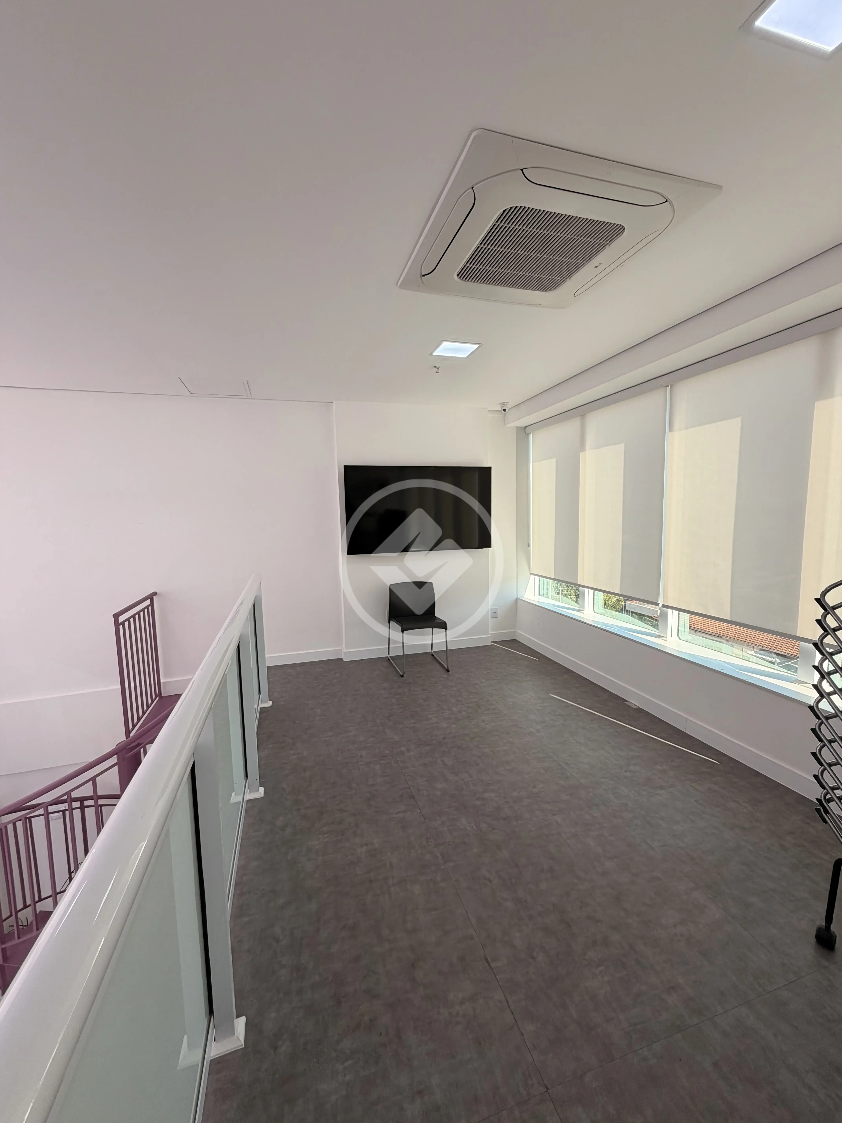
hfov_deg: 85.7
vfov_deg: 102.1
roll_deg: +1.0
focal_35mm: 14
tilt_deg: -6.8
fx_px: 454
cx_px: 421
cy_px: 562
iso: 40
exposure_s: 1/121
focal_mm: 2.22
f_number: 2.2
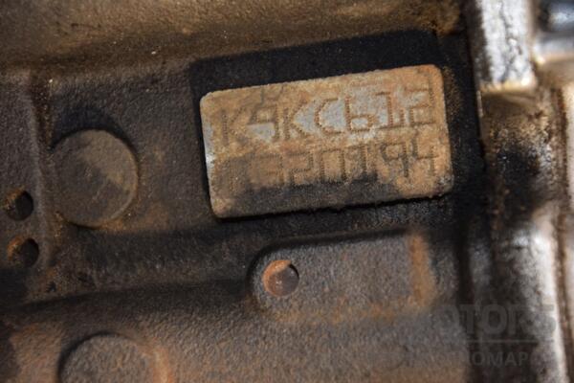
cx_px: 287
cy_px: 192
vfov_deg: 8.7
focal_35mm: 158
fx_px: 2511
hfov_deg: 13.0
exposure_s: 1/60
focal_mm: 105
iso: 800
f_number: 5.6
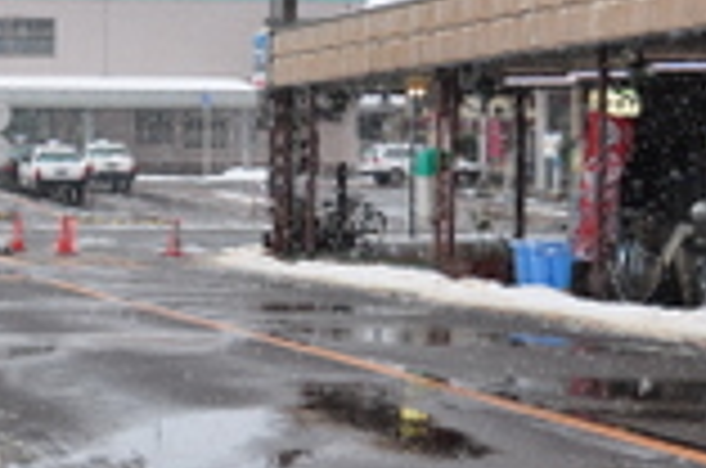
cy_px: 272
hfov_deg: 19.2
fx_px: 1977
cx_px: -121
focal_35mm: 101
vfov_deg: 13.5
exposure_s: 1/400
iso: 640
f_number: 3.8
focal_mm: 22
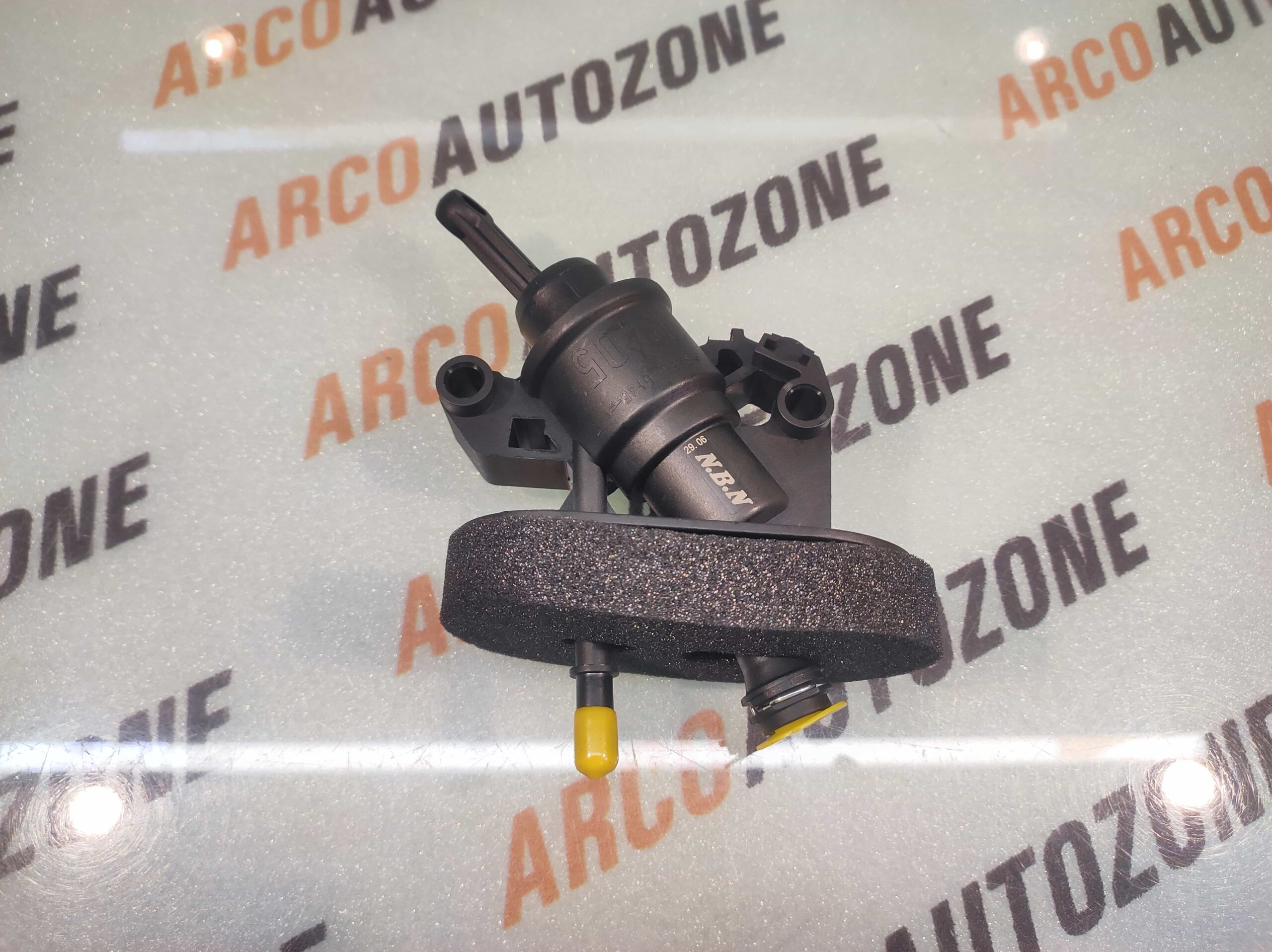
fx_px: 624
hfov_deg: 91.1
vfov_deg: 74.7
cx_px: 636
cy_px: 476
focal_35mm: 17
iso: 148
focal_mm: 4.74
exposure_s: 1/33
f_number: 1.79
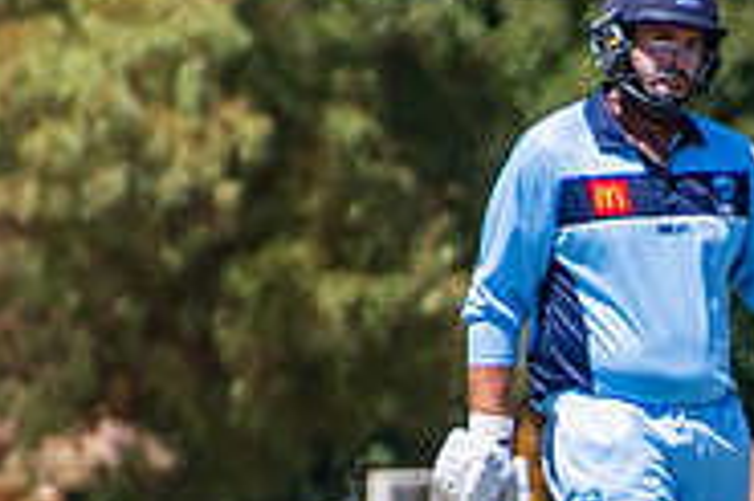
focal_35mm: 2211
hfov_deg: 0.9
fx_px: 46266
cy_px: 474
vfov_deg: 0.6
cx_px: 880
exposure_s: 1/2500
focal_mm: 400
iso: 400
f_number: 6.3
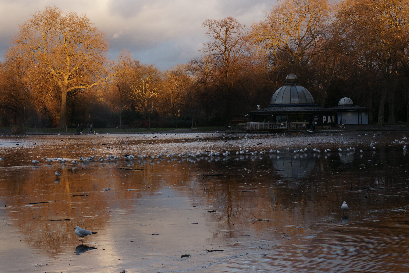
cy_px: 83
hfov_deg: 28.7
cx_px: 143
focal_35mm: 70
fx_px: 795
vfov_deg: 19.4
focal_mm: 50
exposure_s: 1/80
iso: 400
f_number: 9
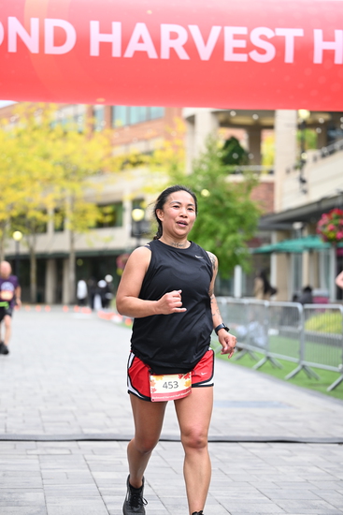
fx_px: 1242
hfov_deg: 15.7
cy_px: 258
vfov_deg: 23.4
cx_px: 172
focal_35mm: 87
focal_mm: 87
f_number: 2.8
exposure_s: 1/1600
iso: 640
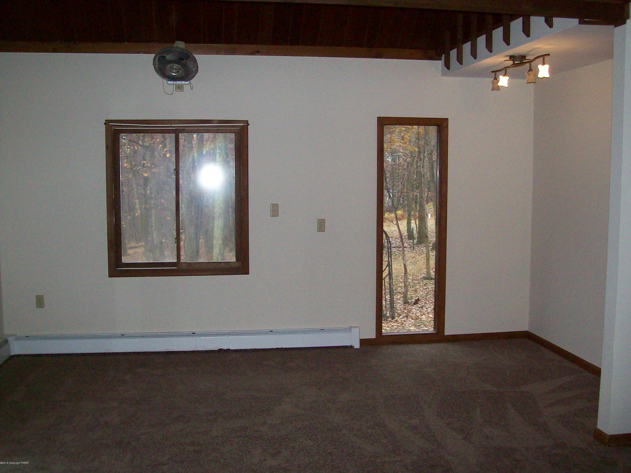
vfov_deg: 38.7
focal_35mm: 37
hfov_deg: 50.1
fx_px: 674
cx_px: 323
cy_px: 235
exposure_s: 1/64
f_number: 2.7
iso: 200
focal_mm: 6
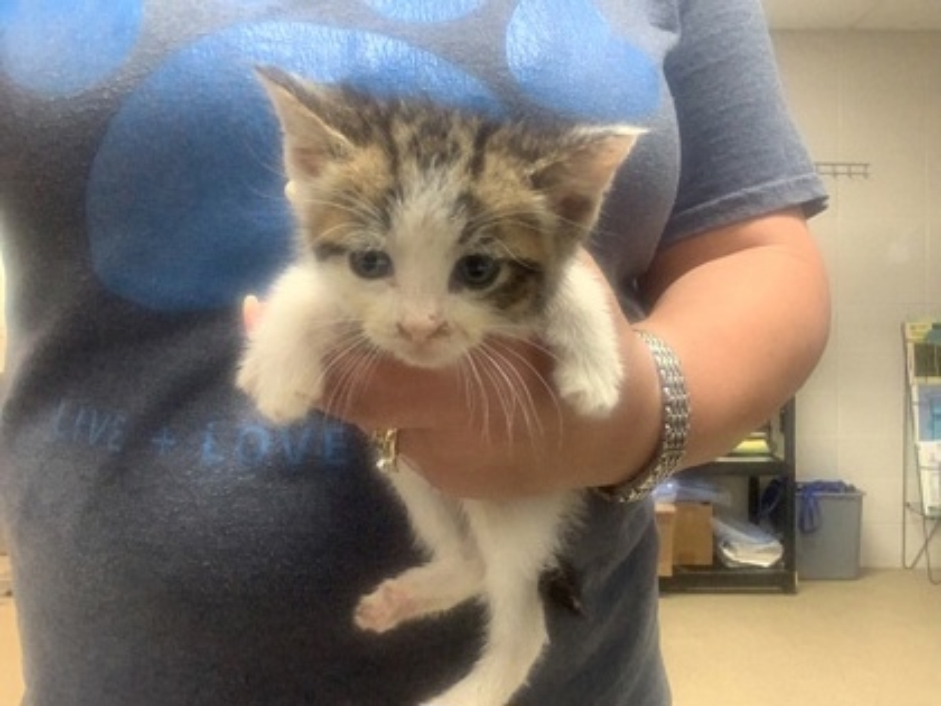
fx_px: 843
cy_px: 353
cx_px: 470
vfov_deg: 45.4
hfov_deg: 58.4
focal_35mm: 31
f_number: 2.4
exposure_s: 1/60
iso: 400
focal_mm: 2.15
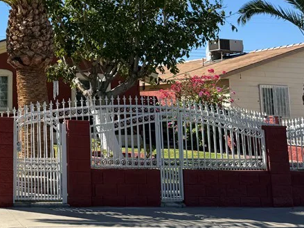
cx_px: -33
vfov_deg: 25.2
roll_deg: -1.7
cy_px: 16
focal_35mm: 56
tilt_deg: +11.4
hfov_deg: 30.6
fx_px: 492
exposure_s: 1/2169
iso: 80
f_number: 1.78
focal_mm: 6.76
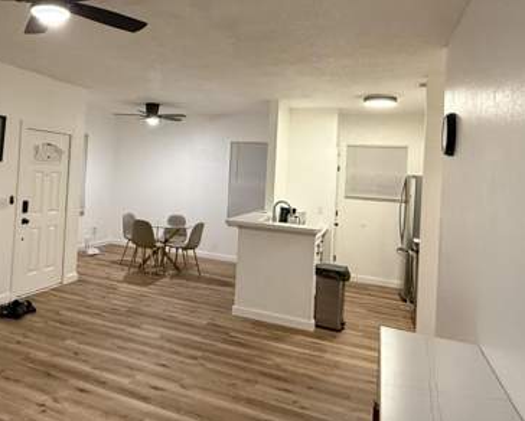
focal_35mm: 30
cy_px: 154
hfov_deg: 55.7
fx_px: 467
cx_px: 128
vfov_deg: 48.1
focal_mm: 2.22
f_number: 2.2
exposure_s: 1/60
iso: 500
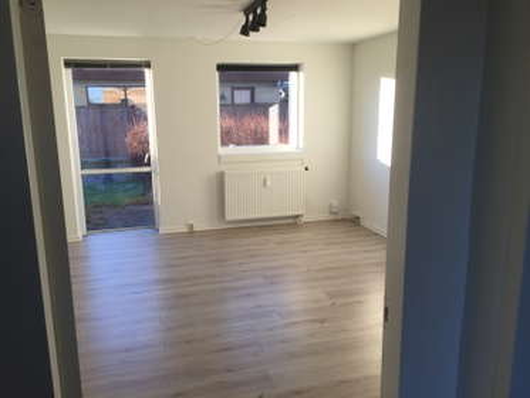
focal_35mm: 29
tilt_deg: -10.6
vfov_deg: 48.3
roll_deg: -0.2
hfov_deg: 61.6
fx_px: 444
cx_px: 265
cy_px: 199
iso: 32
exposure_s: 1/104
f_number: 2.2
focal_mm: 4.15
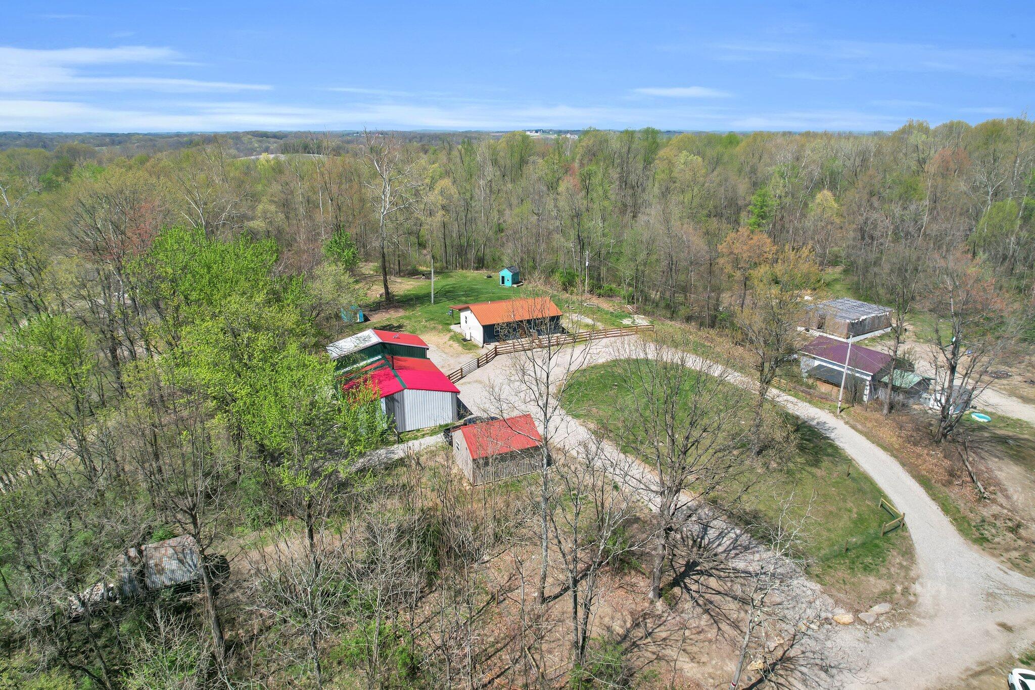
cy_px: 345
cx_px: 518
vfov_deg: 57.2
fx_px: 632
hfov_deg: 78.6
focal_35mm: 22
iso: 110
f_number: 2.8
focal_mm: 8.38
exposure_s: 1/1500
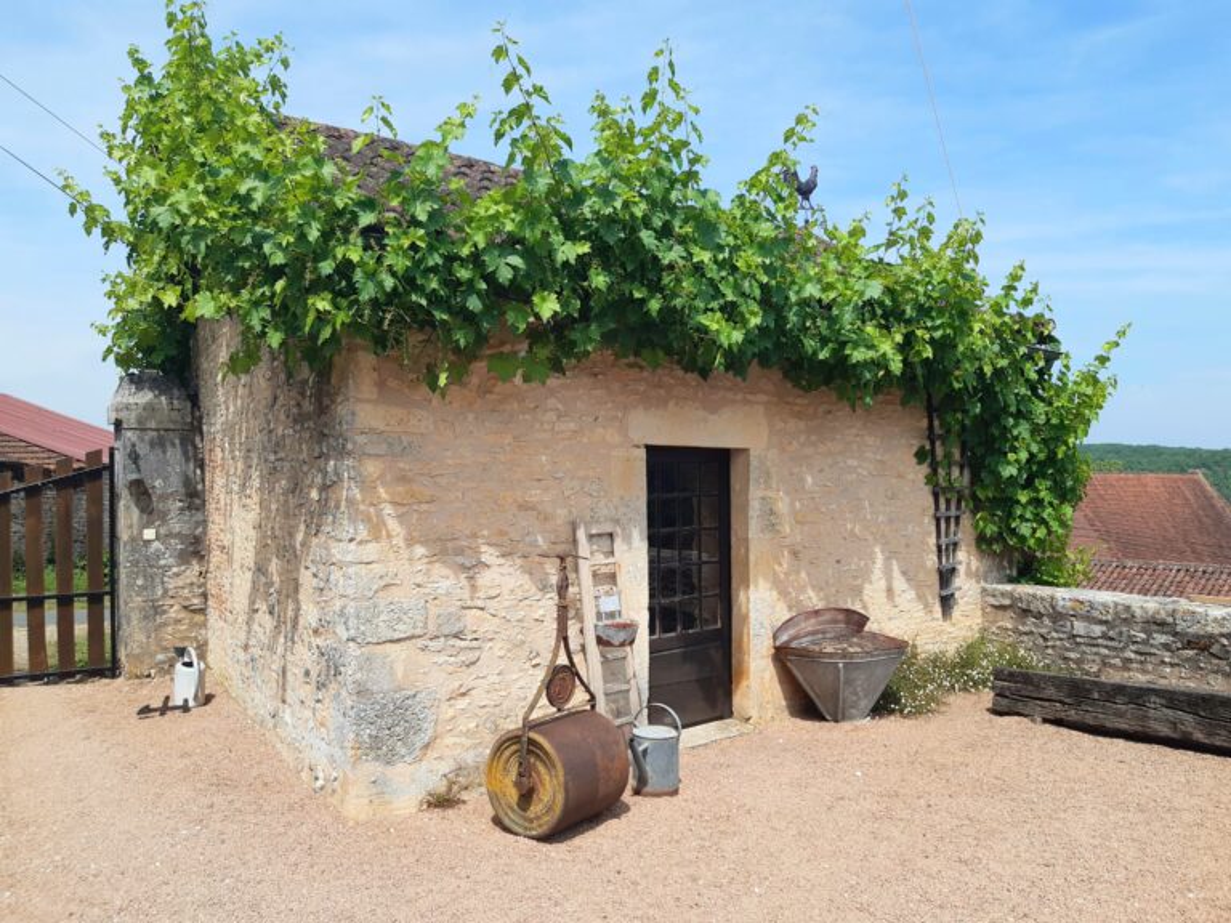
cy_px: 462
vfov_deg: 53.1
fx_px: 925
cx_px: 616
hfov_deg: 67.3
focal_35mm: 26
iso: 40
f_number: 1.7
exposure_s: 1/1667
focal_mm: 3.92
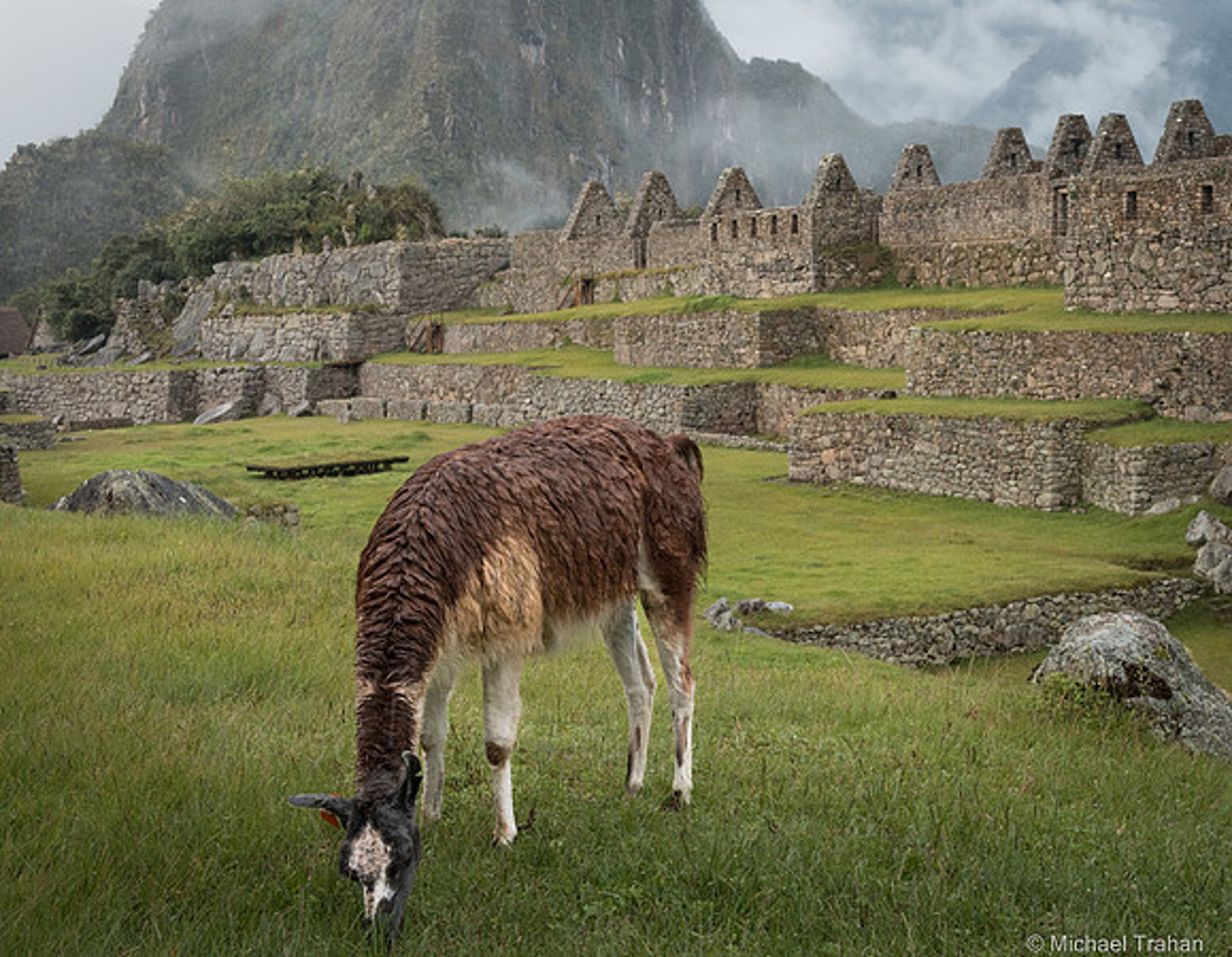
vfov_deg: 29.4
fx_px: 1823
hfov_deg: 37.3
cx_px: 694
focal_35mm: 51
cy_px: 463
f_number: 10
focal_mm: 37
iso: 1600
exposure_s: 1/200
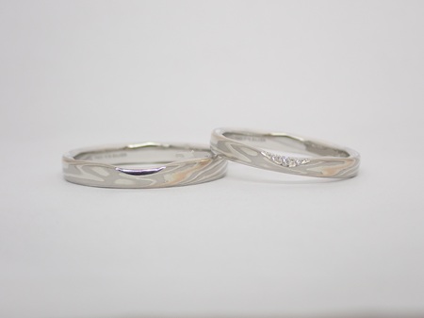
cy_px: 159
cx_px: 212
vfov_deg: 19.1
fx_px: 943
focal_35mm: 77
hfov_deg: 25.3
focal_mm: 13.65
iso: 200
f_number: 4.1
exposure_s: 1/100
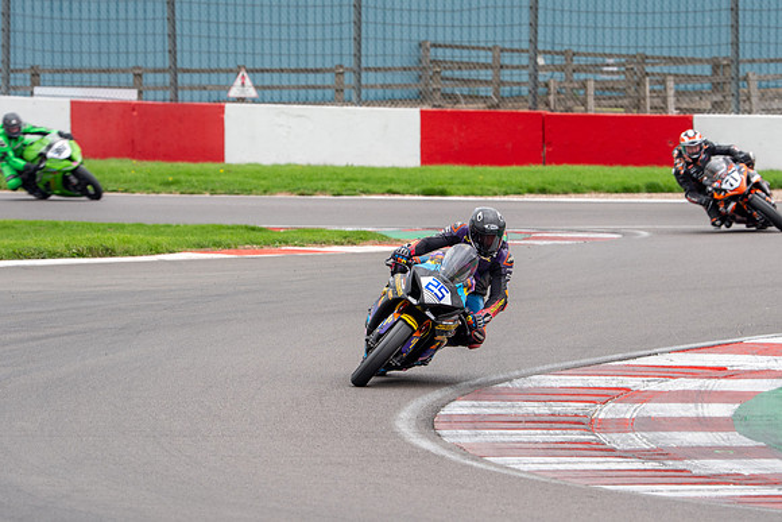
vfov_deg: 3.4
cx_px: 432
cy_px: 261
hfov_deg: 5.1
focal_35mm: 401
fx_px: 8705
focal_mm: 363
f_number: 8
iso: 500
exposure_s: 1/250
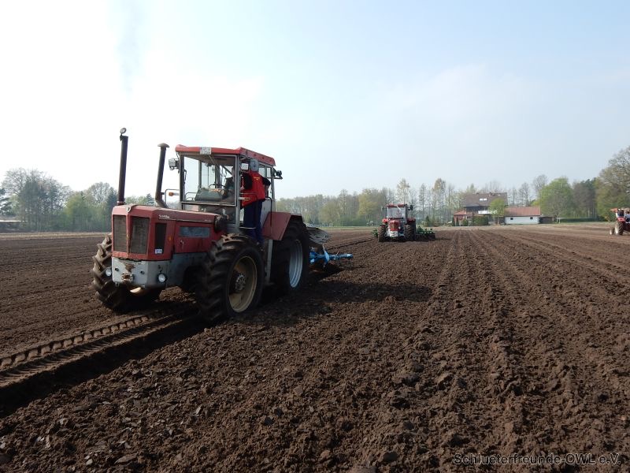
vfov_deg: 46.8
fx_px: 546
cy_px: 236
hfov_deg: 60.0
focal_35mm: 30
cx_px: 315
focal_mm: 5.4
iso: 125
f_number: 4
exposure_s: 1/800
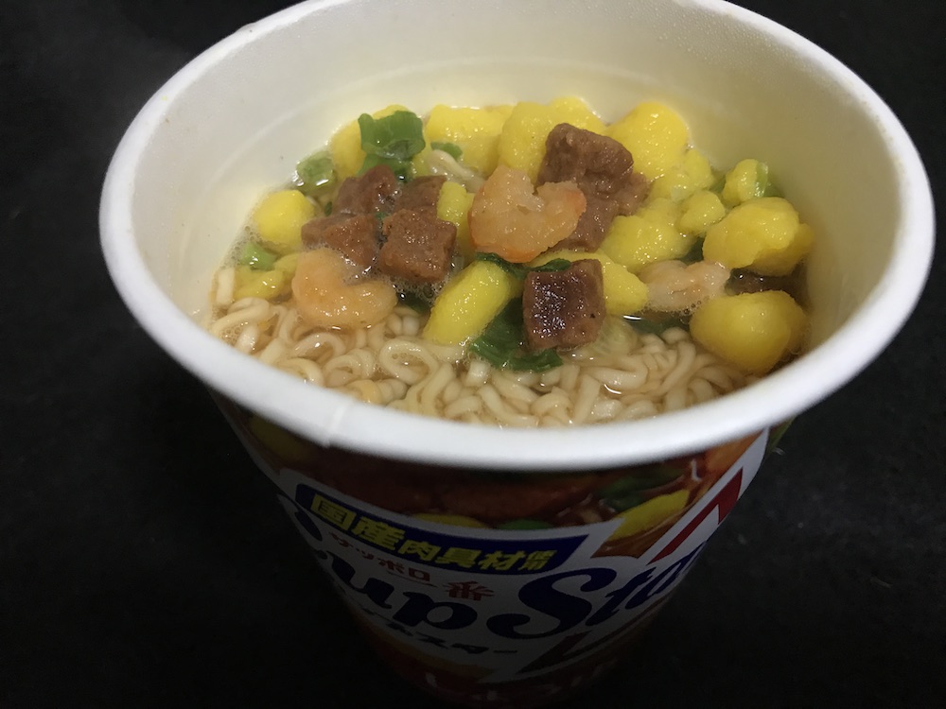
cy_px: 354
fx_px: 765
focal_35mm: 28
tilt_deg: -49.1
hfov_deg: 63.4
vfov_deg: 49.7
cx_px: 473
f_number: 1.8
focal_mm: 3.99
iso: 50
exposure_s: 1/15
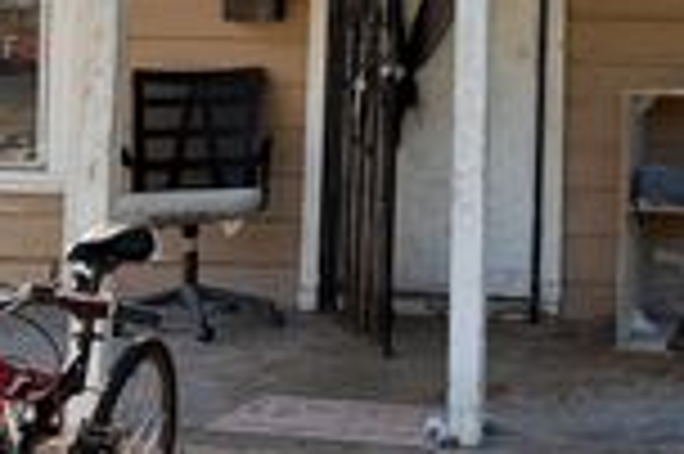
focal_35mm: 82
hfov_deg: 24.0
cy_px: -70
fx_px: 1556
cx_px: 639
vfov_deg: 16.1
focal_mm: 6.76
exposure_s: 1/742
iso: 100
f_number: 1.78
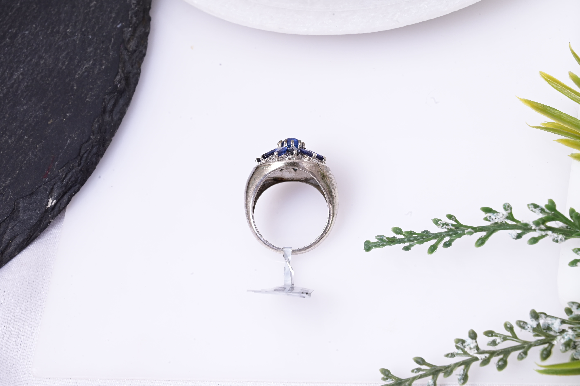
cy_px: 193
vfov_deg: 19.4
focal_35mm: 70
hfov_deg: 28.9
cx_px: 290
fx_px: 1127
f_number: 20
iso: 640
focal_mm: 70
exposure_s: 1/80
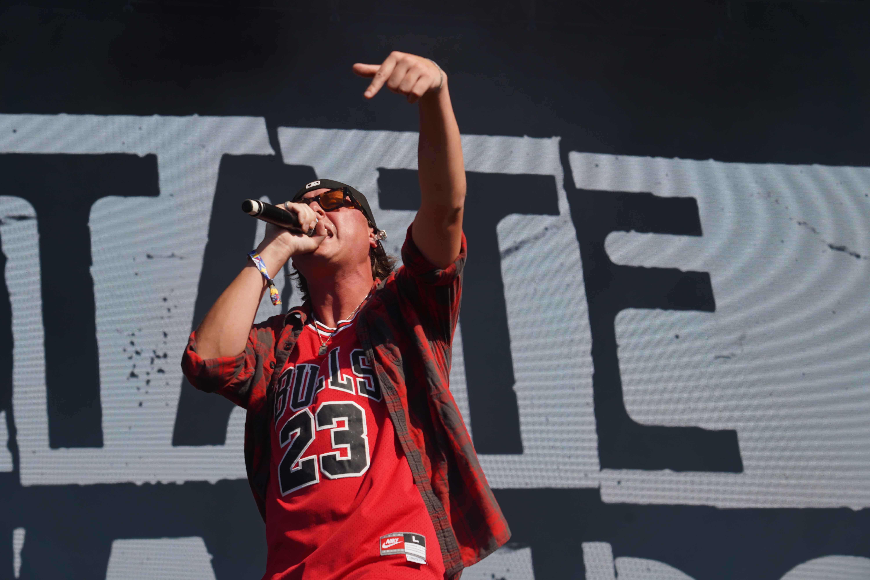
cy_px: 290
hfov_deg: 21.7
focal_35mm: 94
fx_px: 2271
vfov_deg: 14.6
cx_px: 435
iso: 100
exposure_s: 1/400
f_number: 8
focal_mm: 94
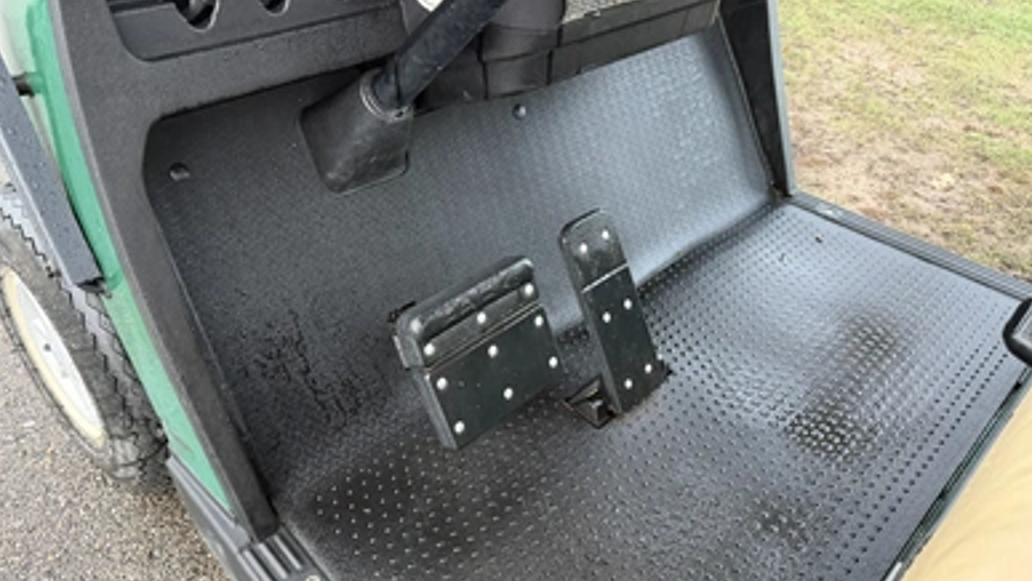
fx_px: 739
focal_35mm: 27
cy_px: 336
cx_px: 501
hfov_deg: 69.8
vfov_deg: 42.8
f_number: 1.78
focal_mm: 6.76
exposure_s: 1/60
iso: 400
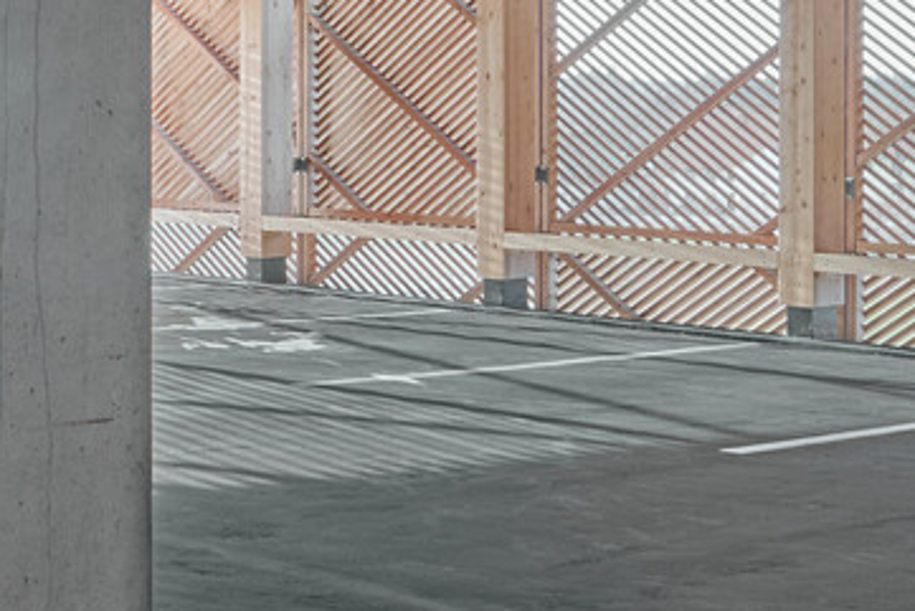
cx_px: -48
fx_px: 2009
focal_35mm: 79
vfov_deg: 17.1
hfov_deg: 24.2
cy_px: 66
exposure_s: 1/4
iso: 64
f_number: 10
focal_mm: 19
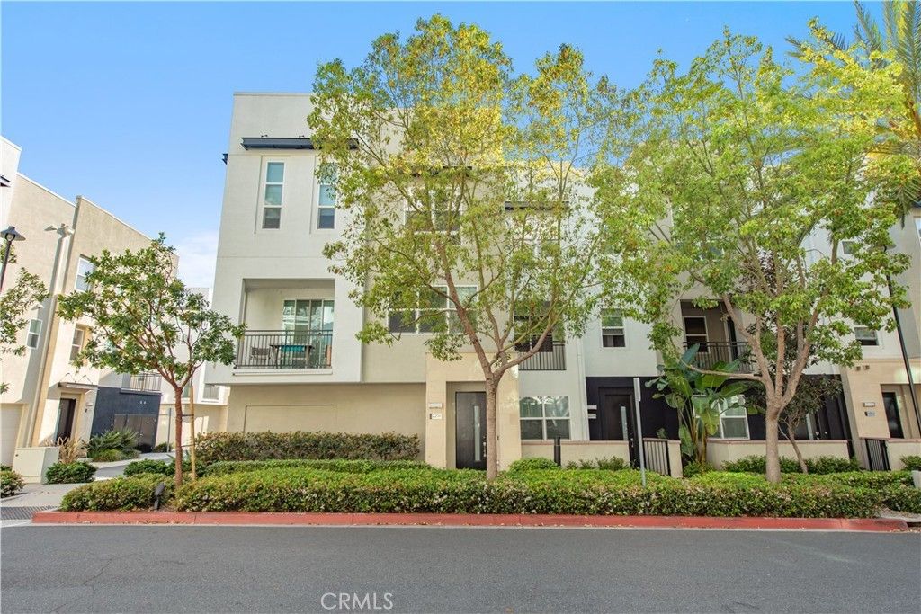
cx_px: 460
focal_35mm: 20
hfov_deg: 84.0
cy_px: 307
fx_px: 512
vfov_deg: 61.9
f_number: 6.3
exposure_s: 1/160
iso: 100
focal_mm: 20
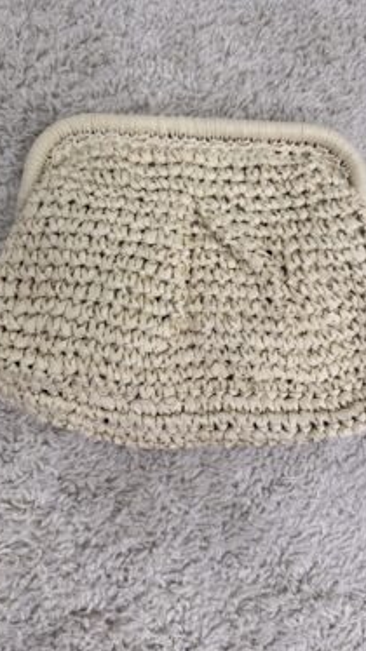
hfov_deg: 41.3
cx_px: 209
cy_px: 317
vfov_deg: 67.9
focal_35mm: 28
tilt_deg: -81.9
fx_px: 484
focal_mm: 6.76
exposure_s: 1/121
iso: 50
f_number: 1.78
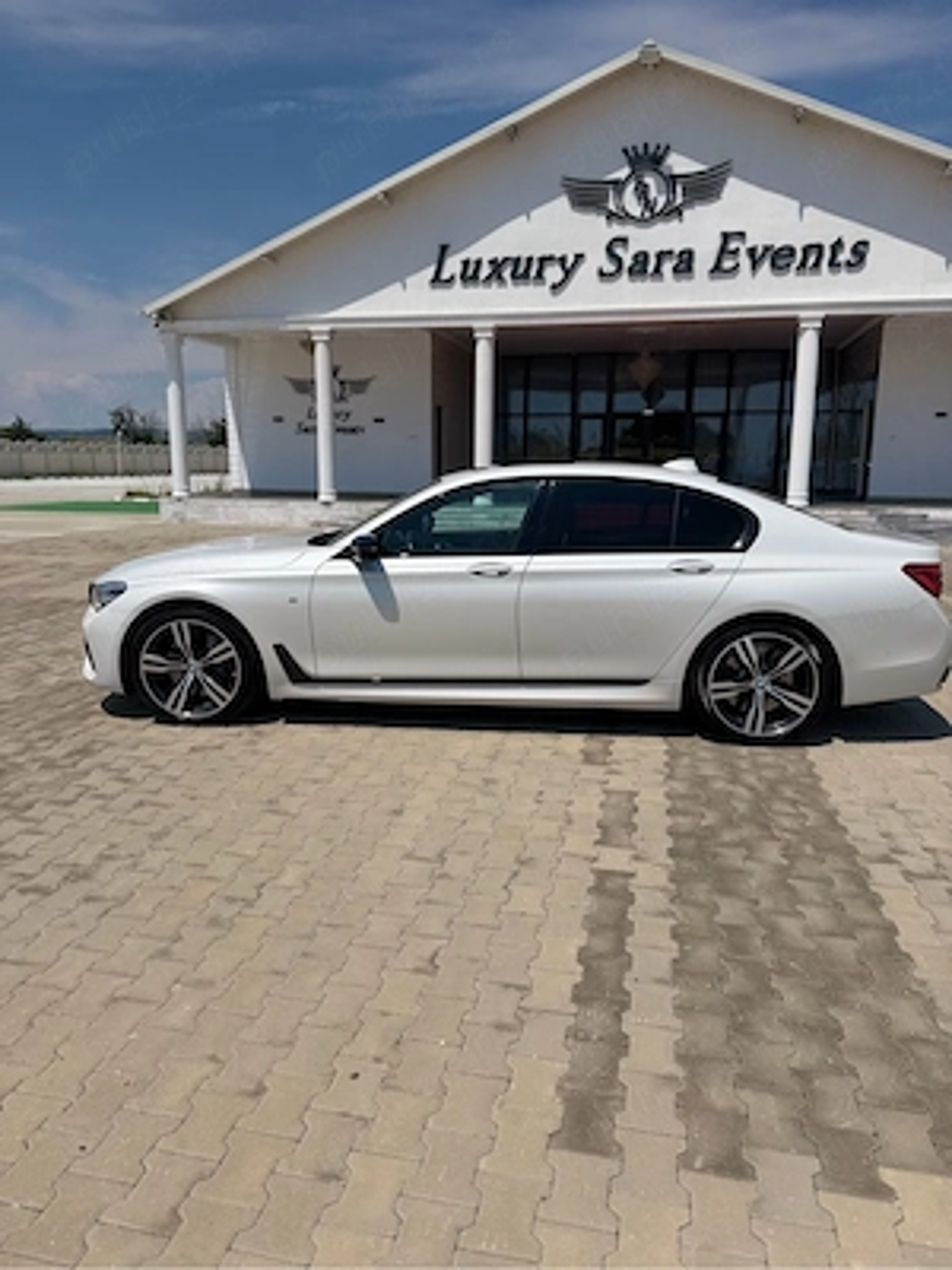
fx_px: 880
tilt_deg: -11.1
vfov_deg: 71.6
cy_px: 635
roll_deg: -1.0
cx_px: 476
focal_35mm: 24
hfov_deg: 56.8
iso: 80
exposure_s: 1/11905
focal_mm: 6.76
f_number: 1.78
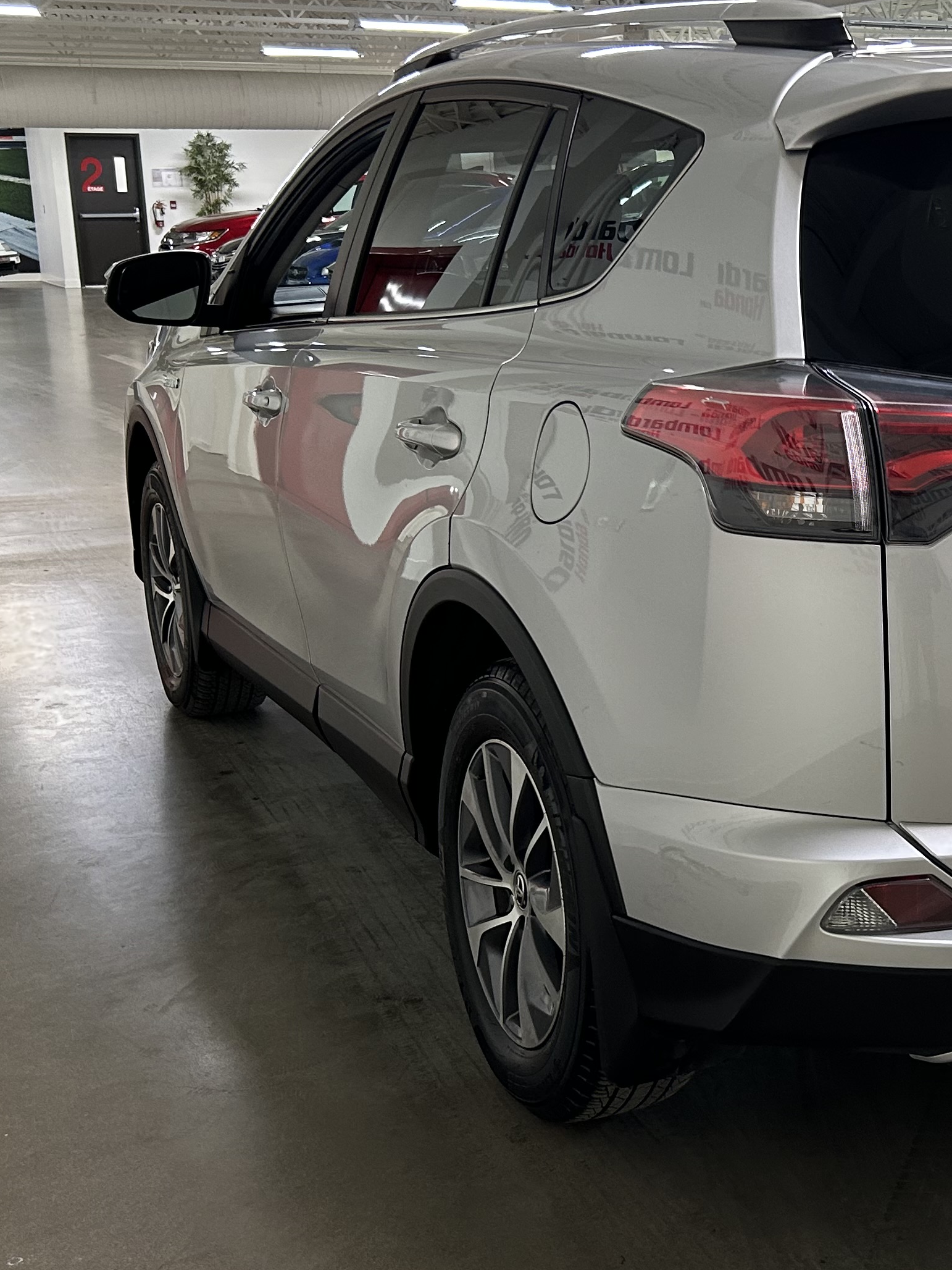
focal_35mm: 51
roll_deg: +0.1
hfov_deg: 27.5
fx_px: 1870
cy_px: 670
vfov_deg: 37.5
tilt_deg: -13.9
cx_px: 861
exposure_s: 1/60
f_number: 1.5
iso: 125
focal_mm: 5.7
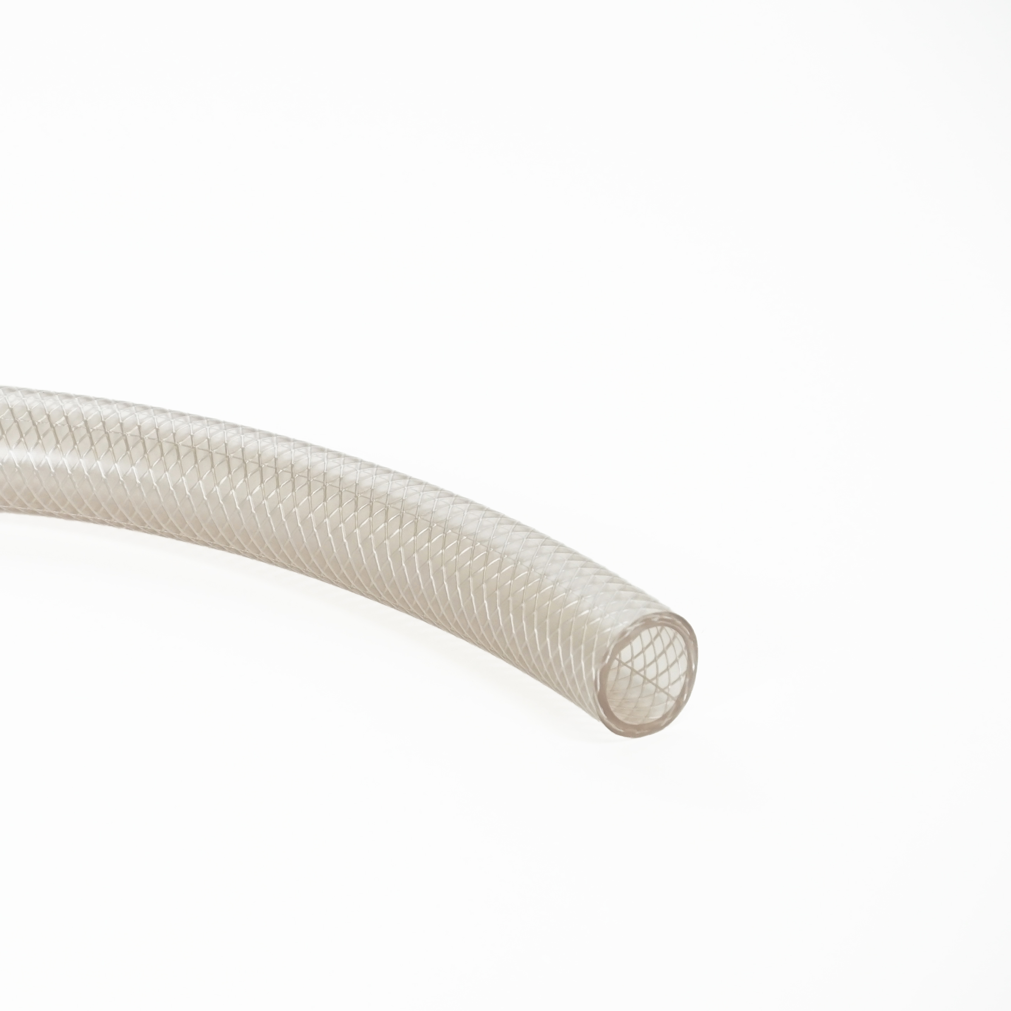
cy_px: 506
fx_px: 7402
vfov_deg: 7.8
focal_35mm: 224
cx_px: 270
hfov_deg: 7.8
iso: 640
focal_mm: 117
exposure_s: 1/60
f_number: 6.3
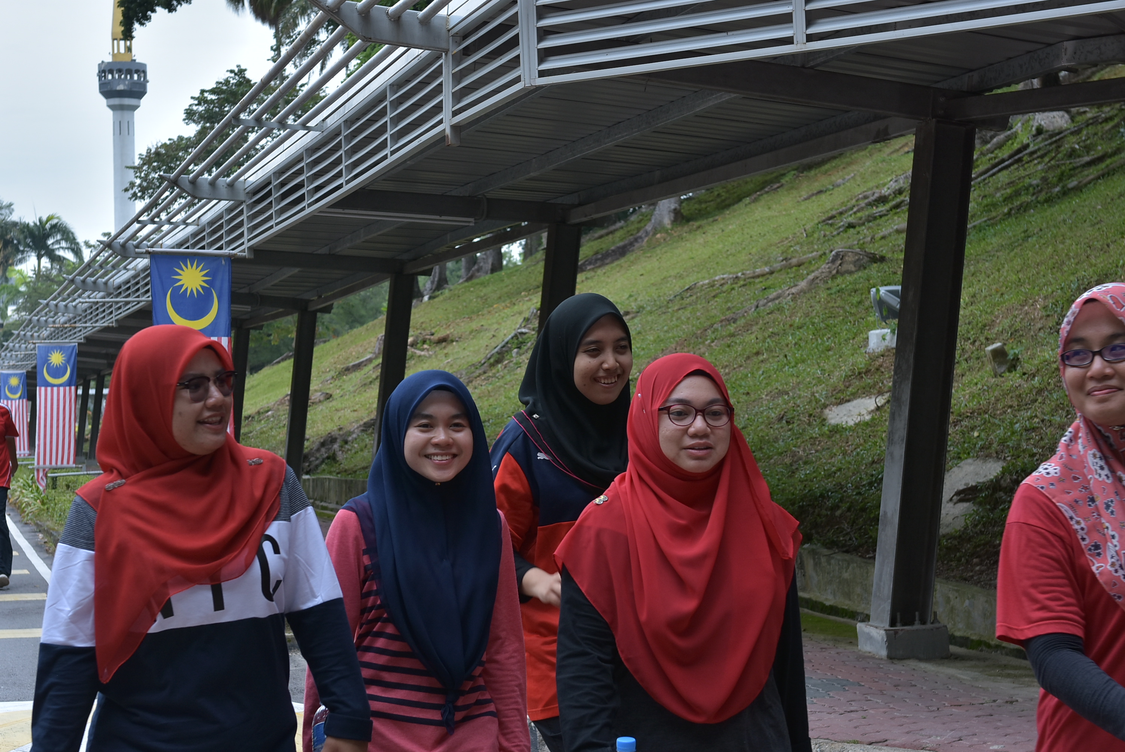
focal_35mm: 72
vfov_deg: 19.0
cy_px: 376
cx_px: 562
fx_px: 2252
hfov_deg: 28.1
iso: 200
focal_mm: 48
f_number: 5.6
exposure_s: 1/320
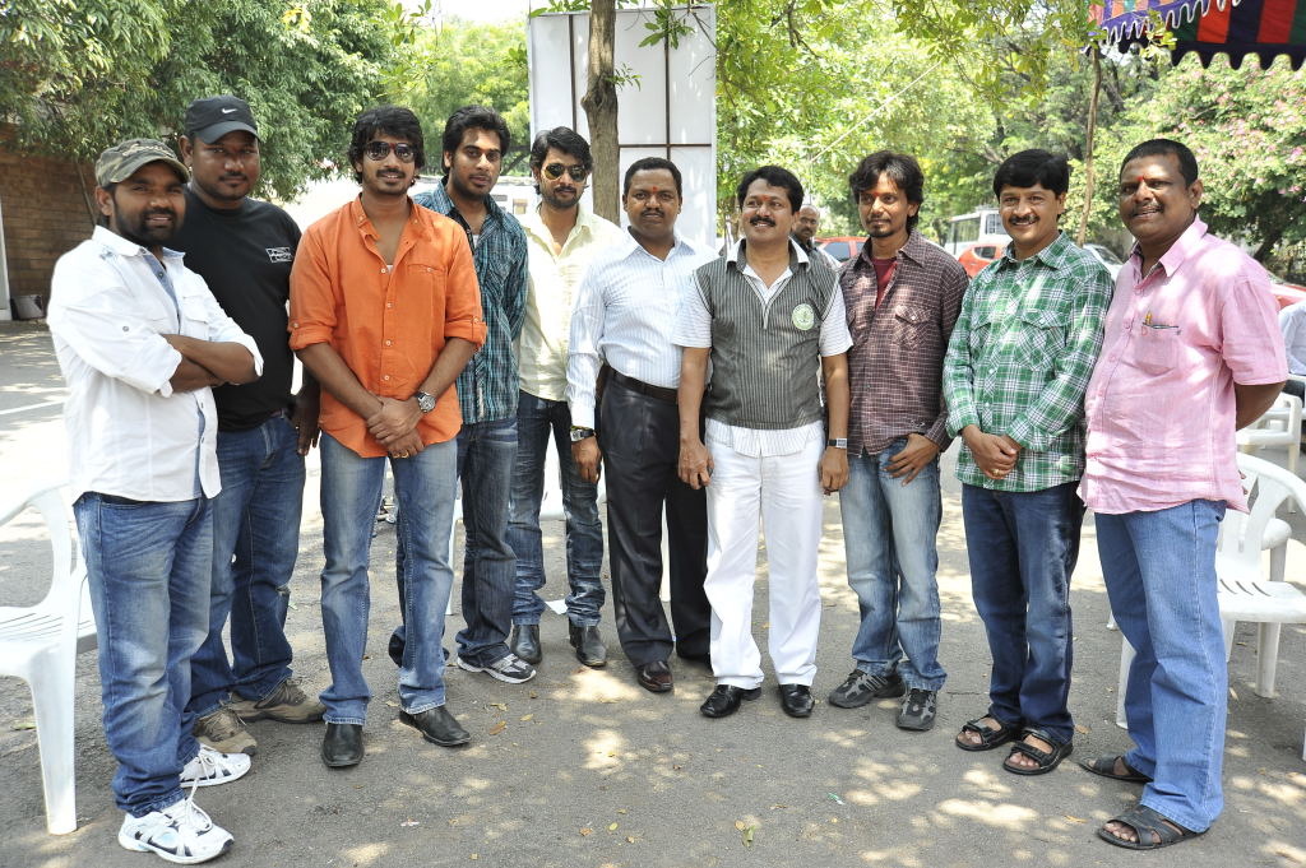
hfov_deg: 58.8
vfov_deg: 41.1
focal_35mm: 32
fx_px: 1160
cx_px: 653
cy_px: 434
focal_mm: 32
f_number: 4.5
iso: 250
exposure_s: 1/160
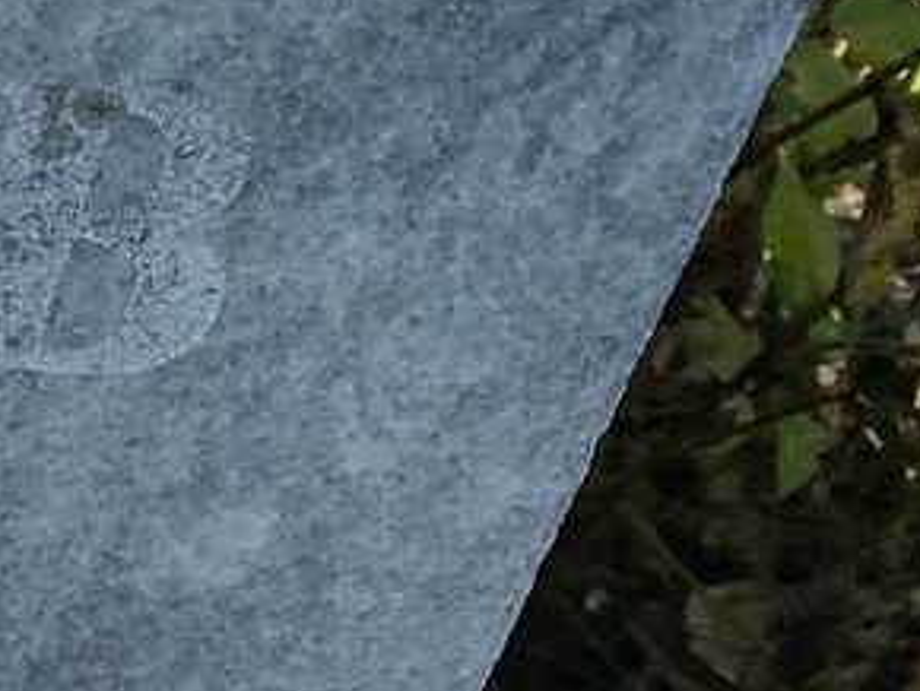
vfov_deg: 10.9
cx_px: -1044
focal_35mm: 129
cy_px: 1135
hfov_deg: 12.9
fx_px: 3431
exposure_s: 1/3300
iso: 32
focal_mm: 4.25
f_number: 1.8
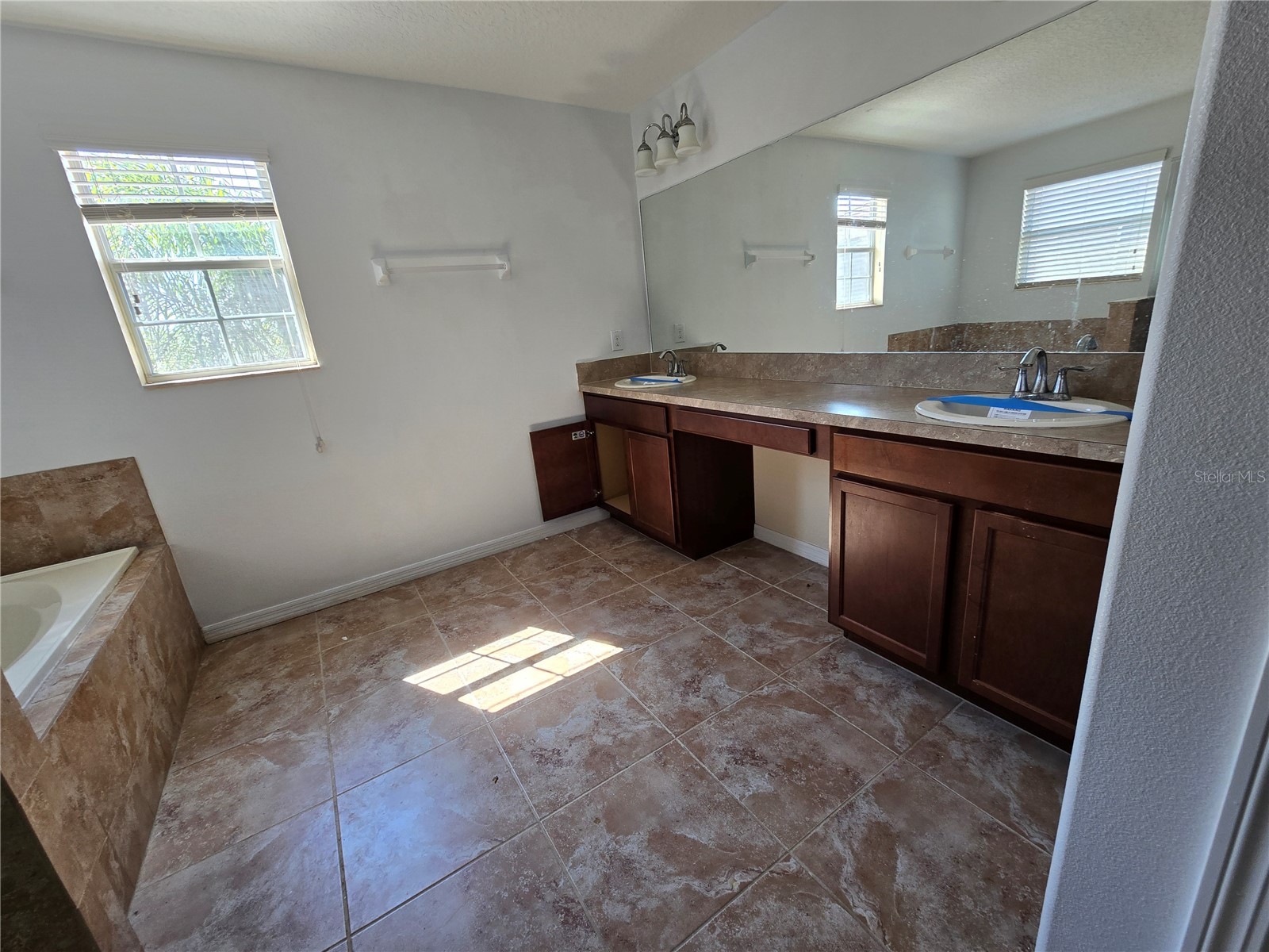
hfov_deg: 106.2
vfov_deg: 89.9
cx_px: 634
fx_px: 477
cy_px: 476
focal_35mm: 13
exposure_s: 1/60
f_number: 2.2
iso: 50
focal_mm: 2.2
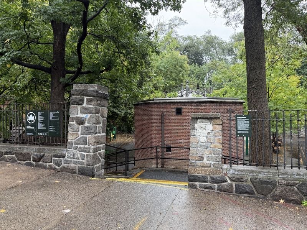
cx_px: 154
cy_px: 115
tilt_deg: +2.7
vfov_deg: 56.8
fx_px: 213
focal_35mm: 24
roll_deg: -1.6
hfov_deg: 71.6
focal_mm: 6.76
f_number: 1.78
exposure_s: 1/126
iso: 100
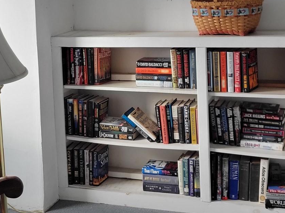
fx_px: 527
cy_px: 56
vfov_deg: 22.7
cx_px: 147
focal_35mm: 64
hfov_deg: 30.3
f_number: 1.8
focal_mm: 5.4
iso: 160
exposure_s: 1/60
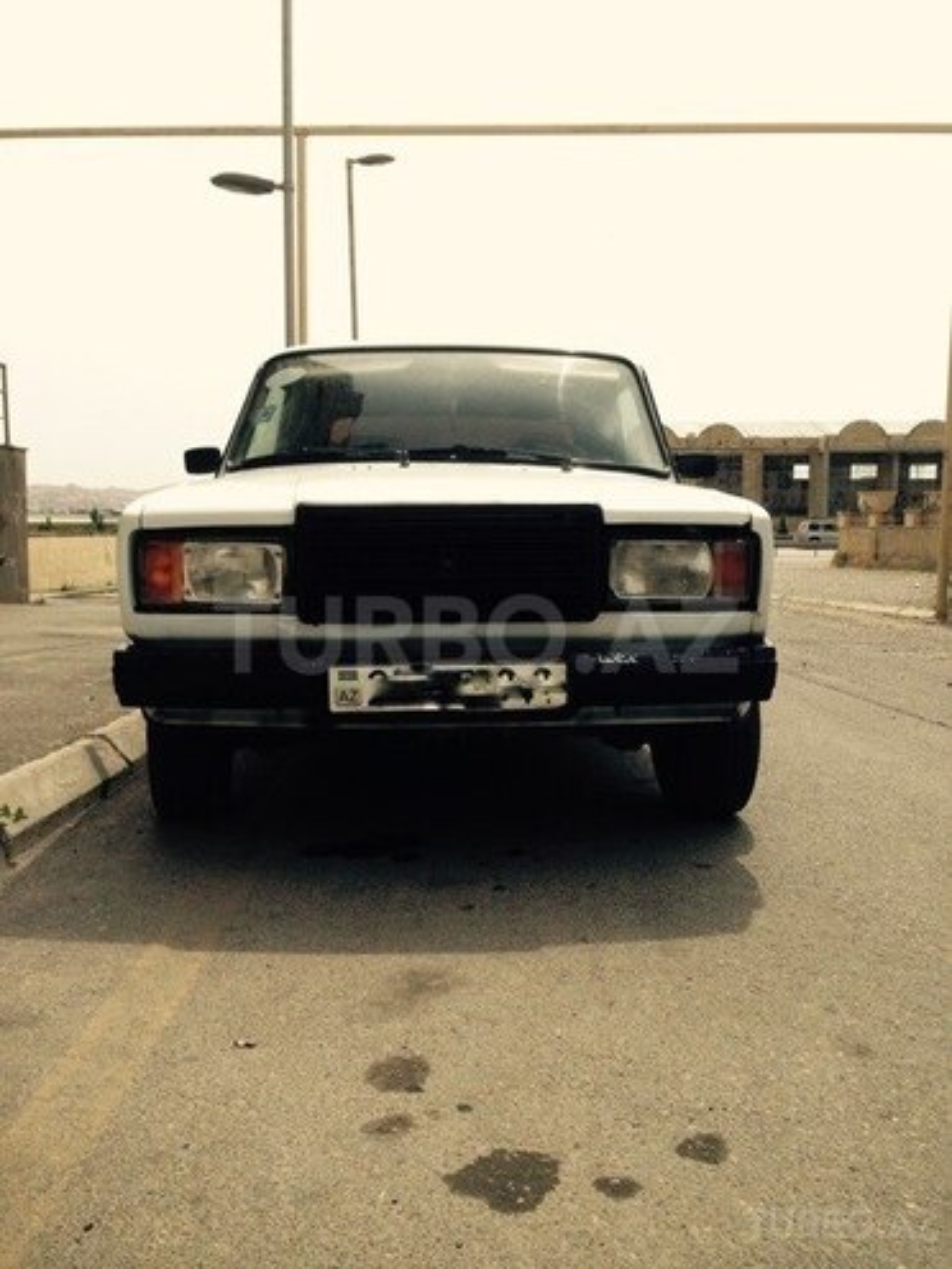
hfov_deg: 42.9
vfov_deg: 55.4
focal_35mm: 33
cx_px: 476
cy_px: 634
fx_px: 1210
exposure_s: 1/1333
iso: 50
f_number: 2.4
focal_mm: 4.12
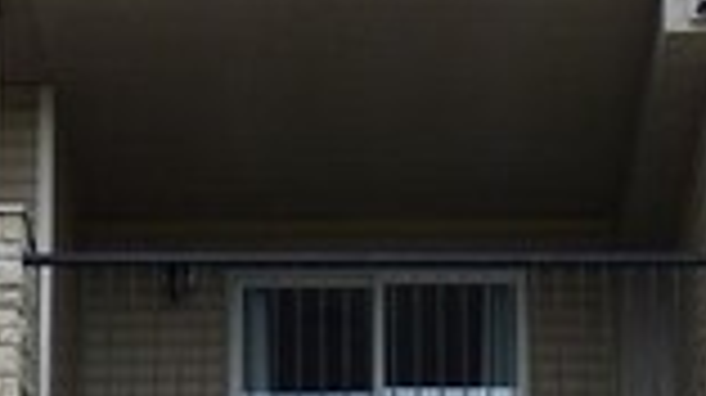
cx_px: 364
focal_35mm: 161
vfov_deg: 7.3
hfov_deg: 13.4
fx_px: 3011
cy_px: 760
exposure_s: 1/500
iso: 100
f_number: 4
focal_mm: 5.3
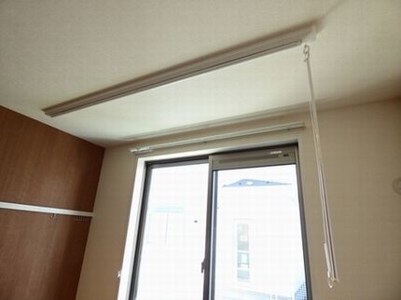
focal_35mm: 20
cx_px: 200
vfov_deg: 65.9
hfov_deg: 81.8
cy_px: 150
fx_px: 232
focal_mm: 3.58
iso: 100
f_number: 2.8
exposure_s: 1/25
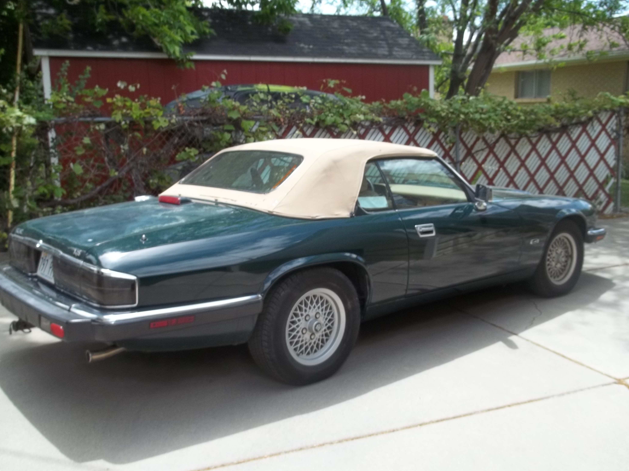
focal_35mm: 34
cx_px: 323
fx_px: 618
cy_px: 231
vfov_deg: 41.8
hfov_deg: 54.0
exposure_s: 1/320
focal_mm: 5.9
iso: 64
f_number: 3.3
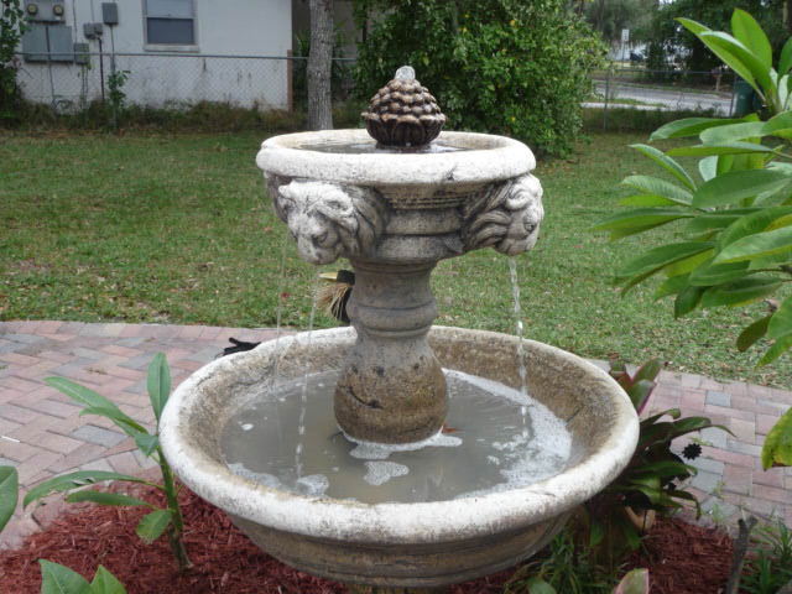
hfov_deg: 52.6
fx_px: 801
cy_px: 297
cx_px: 396
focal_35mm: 35
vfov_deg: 40.7
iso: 100
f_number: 3.3
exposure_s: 1/200
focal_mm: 4.7
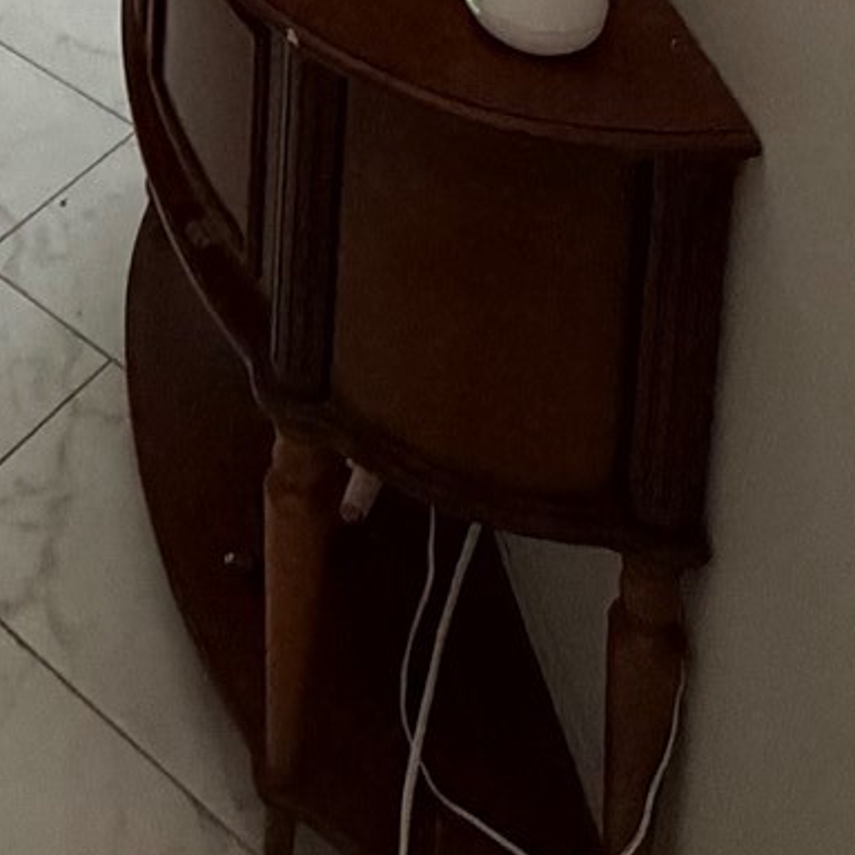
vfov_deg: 18.2
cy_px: -828
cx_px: -76
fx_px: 1844
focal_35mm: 66
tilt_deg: -10.3
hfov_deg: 24.4
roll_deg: -0.8
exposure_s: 1/60
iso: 500
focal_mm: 2.22
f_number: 2.2
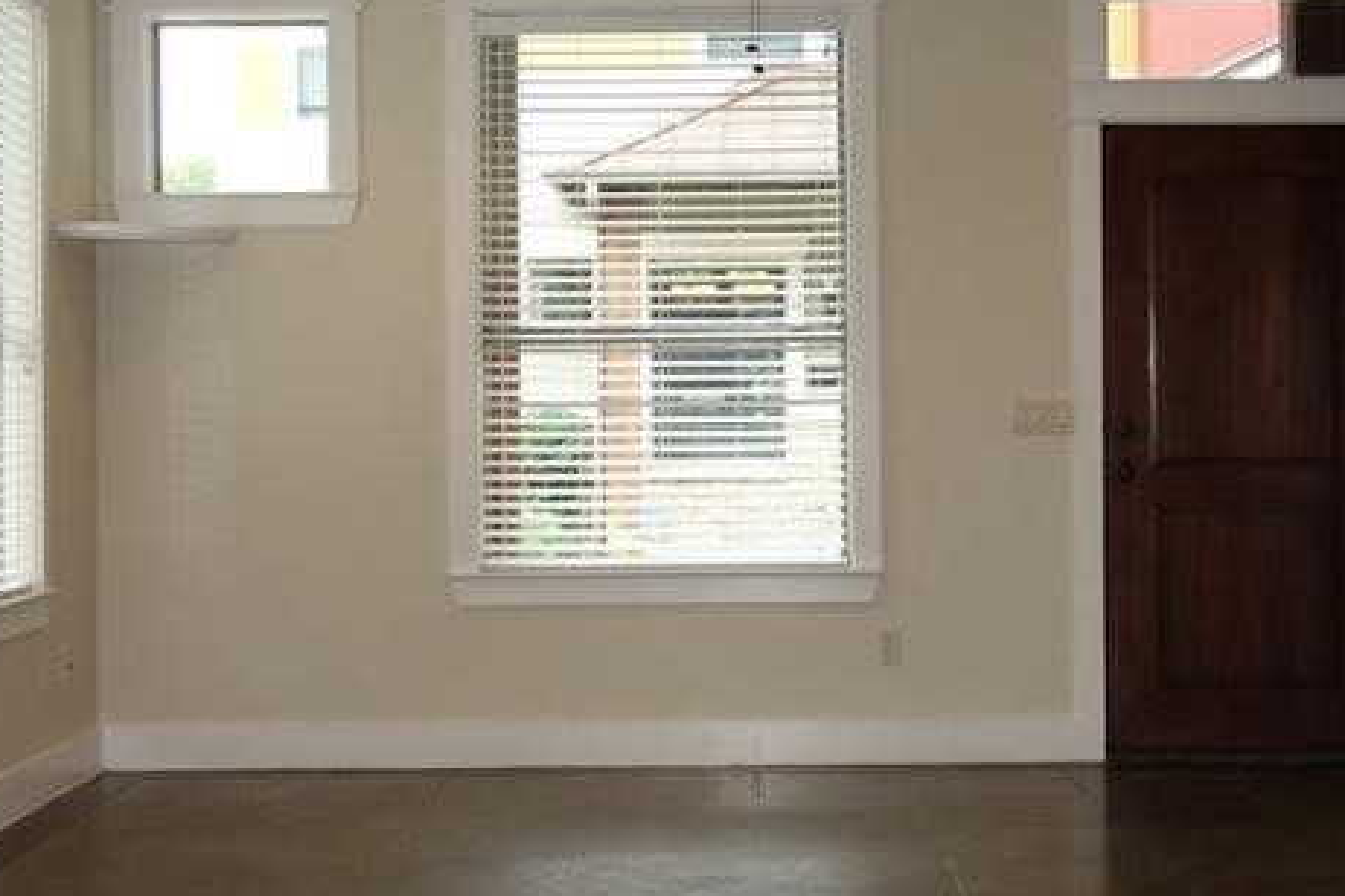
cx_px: 748
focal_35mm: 62
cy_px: 378
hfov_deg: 32.4
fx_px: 2316
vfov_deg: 21.9
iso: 125
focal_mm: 10.4
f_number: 2
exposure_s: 1/100
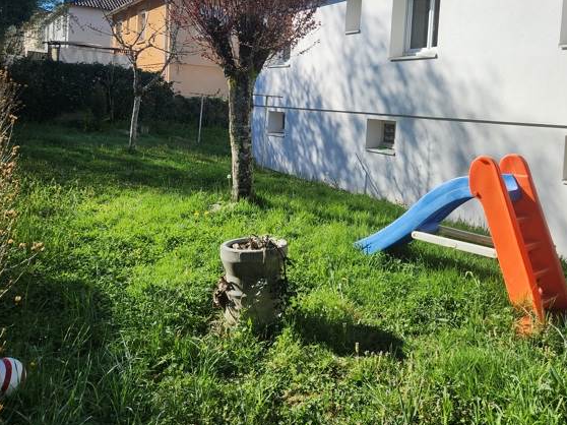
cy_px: 125
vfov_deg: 42.0
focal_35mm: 33
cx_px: 354
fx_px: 540
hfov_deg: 54.8
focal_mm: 5.4
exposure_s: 1/1525
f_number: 1.8
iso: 20
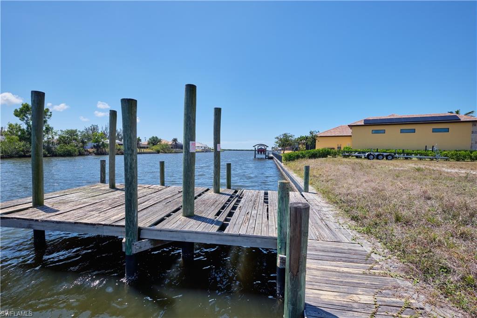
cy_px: 159
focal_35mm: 15
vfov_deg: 77.3
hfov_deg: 100.4
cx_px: 238
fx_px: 199
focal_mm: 10
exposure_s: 1/600
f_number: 8
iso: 400
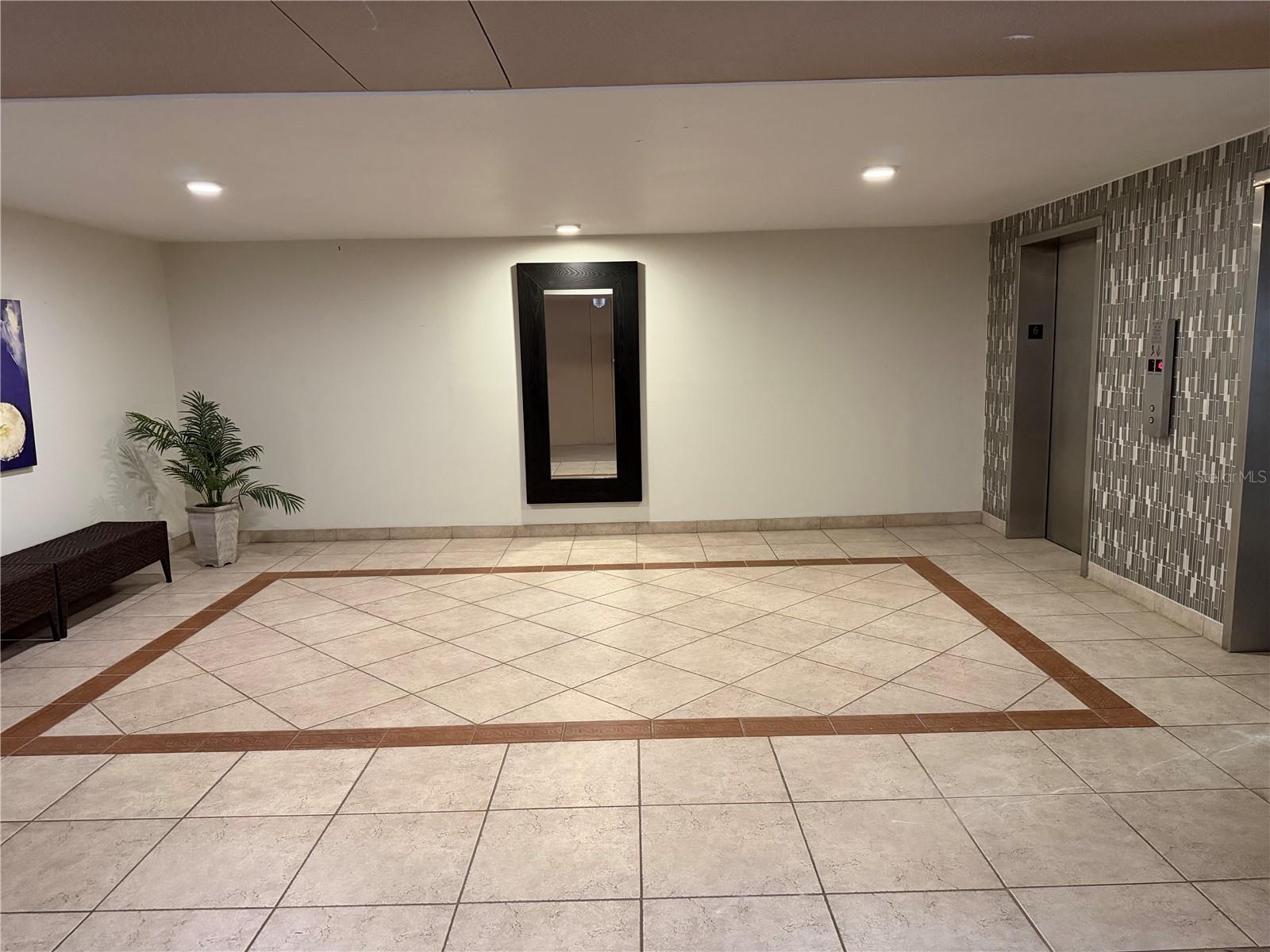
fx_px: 881
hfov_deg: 71.6
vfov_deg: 56.8
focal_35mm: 24
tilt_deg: -8.9
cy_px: 476
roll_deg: +1.8
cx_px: 635
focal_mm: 6.76
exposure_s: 1/60
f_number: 1.78
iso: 640
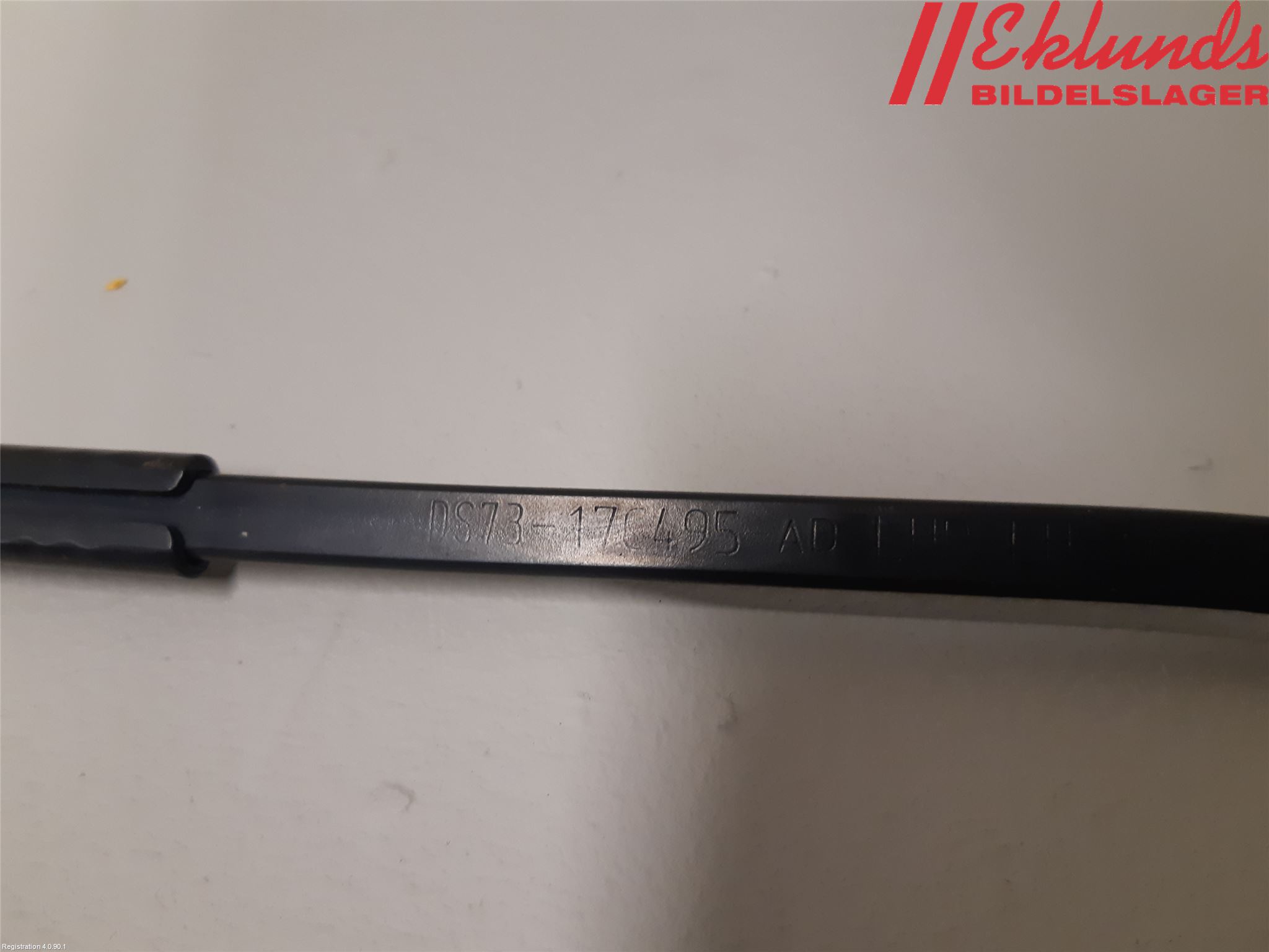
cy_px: 476
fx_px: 953
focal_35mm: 26
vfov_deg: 53.1
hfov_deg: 67.3
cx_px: 634
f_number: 1.7
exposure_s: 1/50
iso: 200
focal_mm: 3.93
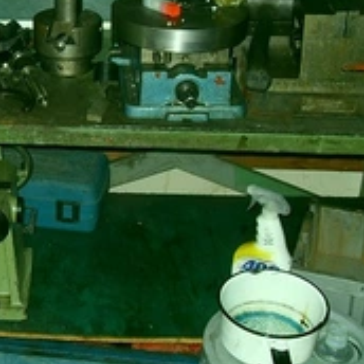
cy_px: 116
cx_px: 25
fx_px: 833
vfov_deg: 24.5
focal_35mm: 70
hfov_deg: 23.9
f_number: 2.8
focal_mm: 6.3
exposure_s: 1/45
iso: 100
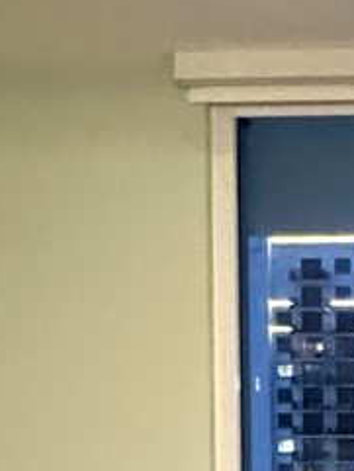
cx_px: 663
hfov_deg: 13.9
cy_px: 584
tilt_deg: -3.4
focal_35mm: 93
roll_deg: +0.6
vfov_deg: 19.7
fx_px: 1267
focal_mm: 2.22
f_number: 2.2
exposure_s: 1/24
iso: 2500
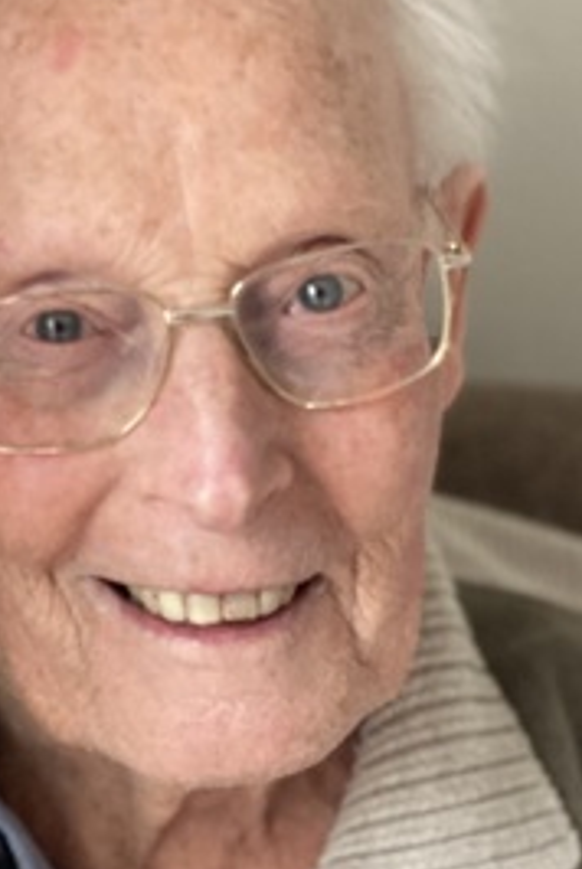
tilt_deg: -14.0
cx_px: 137
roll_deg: -2.8
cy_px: 490
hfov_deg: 13.2
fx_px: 2515
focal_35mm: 104
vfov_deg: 19.6
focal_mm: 6
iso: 500
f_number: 2
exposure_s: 1/20
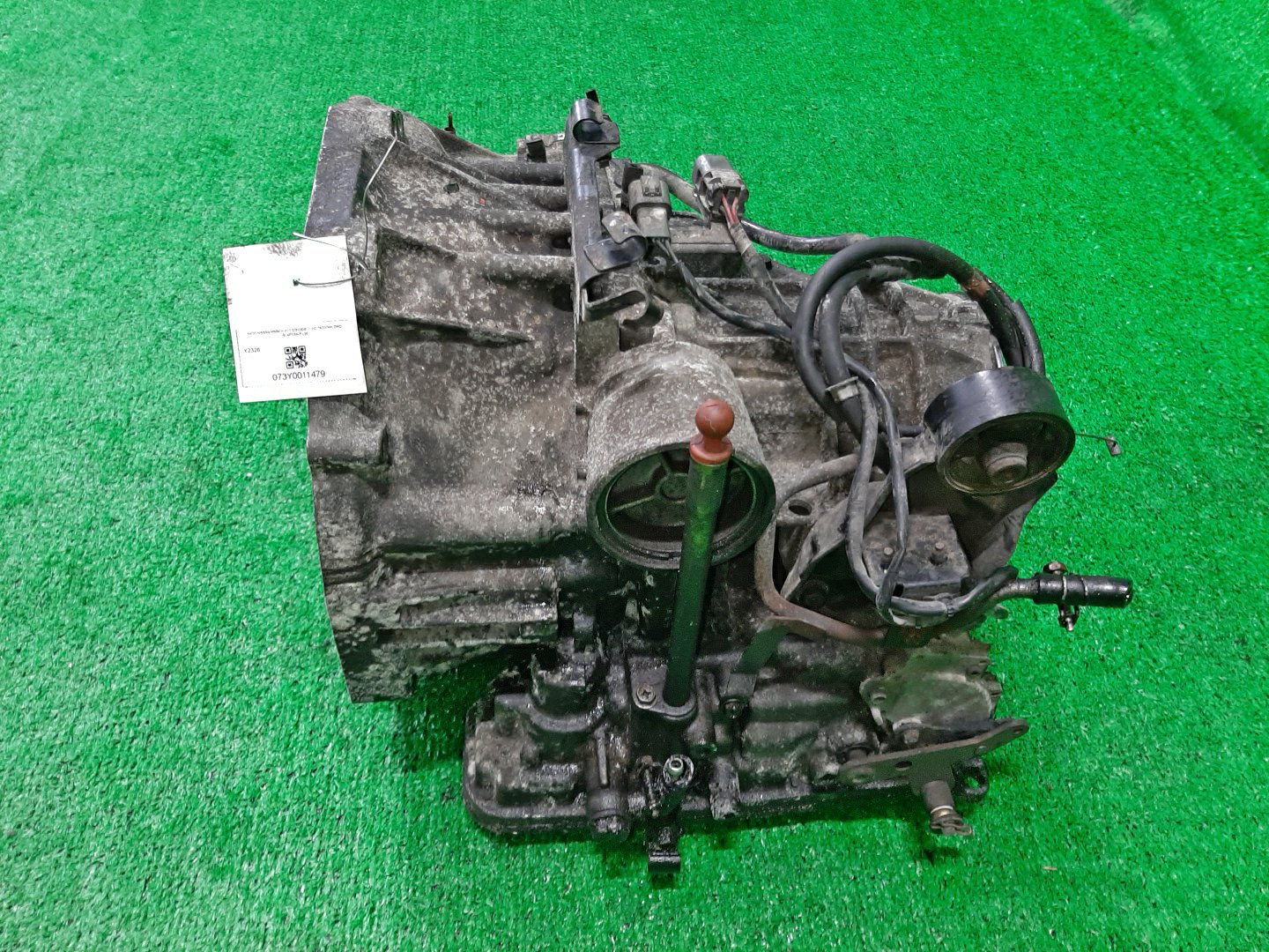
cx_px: 634
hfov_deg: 67.3
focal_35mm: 26
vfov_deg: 53.1
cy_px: 476
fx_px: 953
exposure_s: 1/50
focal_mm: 3.93
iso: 184
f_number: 1.7
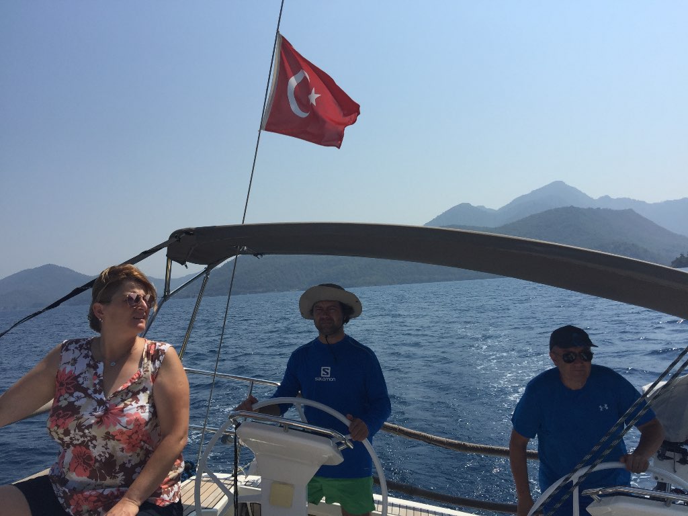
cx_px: 344
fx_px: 576
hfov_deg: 61.7
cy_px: 258
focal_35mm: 29
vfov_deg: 48.2
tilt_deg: +7.4
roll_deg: +2.9
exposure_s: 1/3968
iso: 32
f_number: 2.2
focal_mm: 4.15
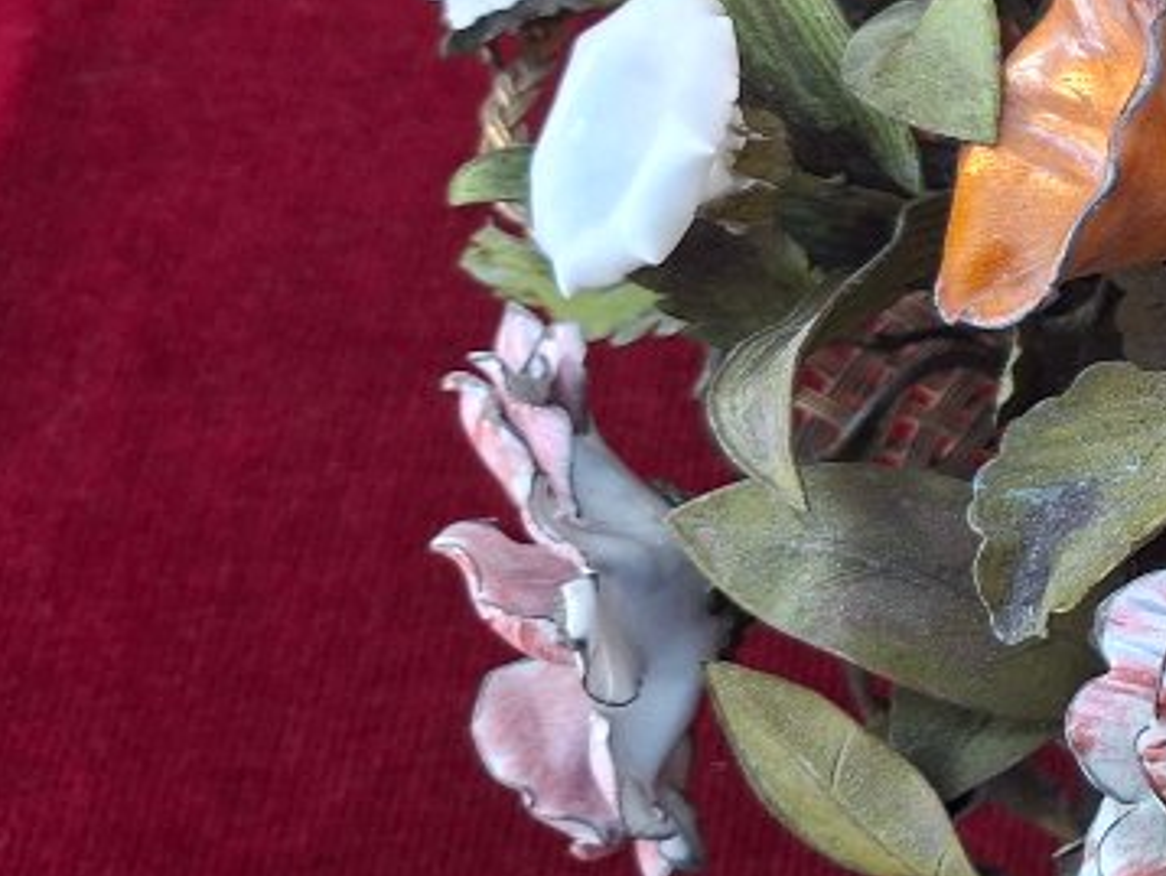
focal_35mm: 77
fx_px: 2595
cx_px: 1883
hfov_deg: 20.5
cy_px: 130
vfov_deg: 18.9
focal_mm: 5.54
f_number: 1.8
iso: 125
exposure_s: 1/100
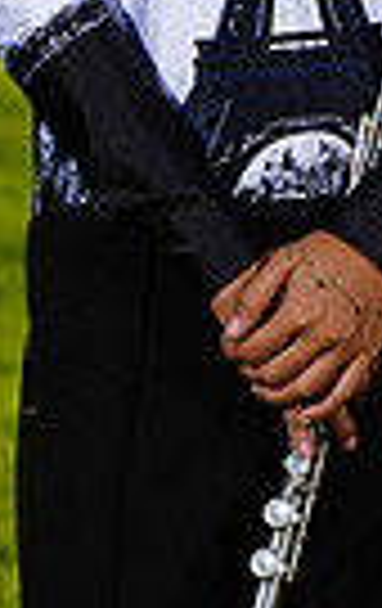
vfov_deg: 3.1
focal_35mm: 677
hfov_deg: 2.0
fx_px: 11217
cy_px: -315
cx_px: 229
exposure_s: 1/320
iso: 125
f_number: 9
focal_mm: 200
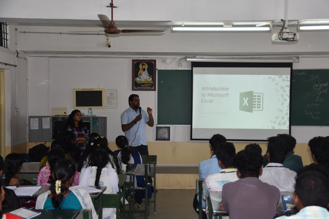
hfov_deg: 37.8
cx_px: 164
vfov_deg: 25.8
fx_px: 480
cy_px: 110
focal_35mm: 52
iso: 560
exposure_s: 1/60
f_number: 4.5
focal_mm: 35
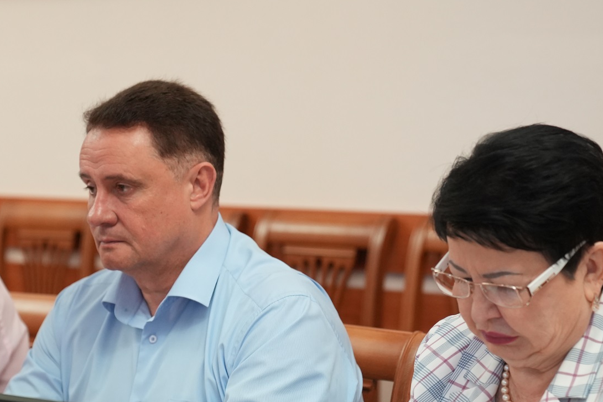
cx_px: 160
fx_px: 2261
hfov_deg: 15.1
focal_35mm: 135
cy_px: 336
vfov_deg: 10.1
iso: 2000
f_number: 2.8
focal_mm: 70
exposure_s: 1/80
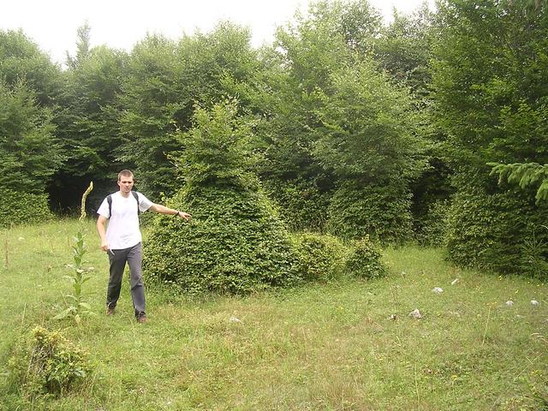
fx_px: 602
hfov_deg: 49.0
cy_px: 206
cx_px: 274
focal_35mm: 38
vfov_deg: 37.7
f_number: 2.8
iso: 100
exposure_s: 1/163
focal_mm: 5.8
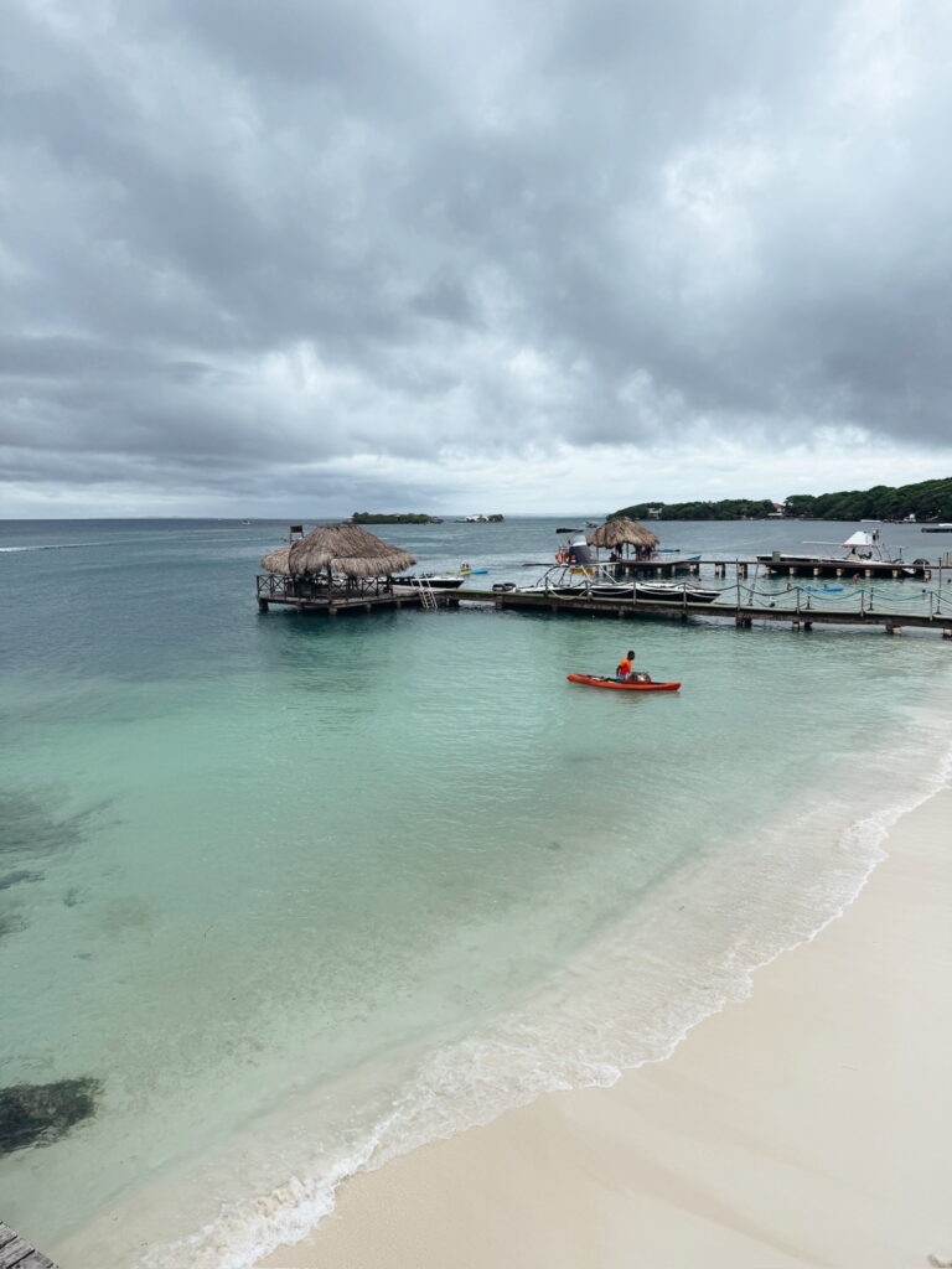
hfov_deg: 56.8
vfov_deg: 71.6
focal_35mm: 24
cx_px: 476
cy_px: 634
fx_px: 880
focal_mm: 6.76
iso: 80
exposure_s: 1/2907
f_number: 1.78
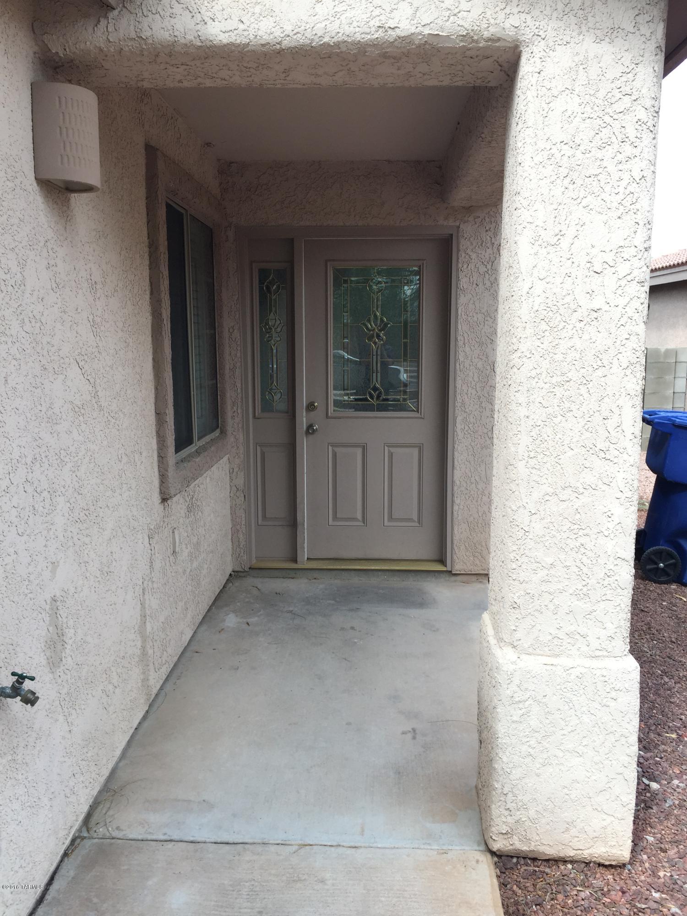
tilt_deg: -7.8
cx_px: 344
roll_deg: +1.0
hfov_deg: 48.2
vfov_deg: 61.7
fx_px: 767
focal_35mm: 29
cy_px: 458
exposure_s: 1/520
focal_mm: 4.15
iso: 32
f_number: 2.2
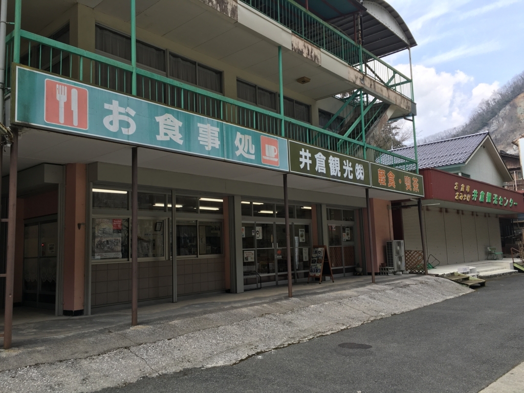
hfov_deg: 61.7
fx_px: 439
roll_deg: +1.7
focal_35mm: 29
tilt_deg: +6.9
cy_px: 196
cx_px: 262
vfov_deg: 48.2
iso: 25
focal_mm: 4.15
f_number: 2.2
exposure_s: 1/452
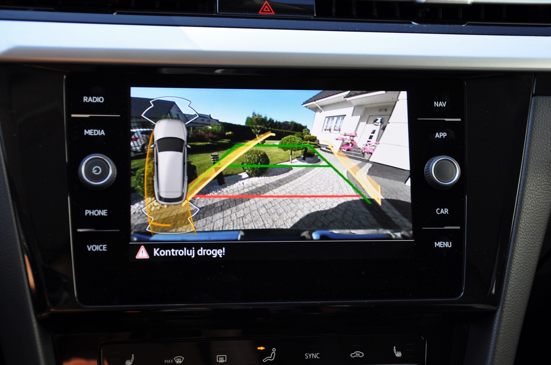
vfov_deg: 22.6
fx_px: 917
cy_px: 182
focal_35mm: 60
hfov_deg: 33.4
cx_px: 276
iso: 250
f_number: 4.5
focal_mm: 40
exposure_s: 1/60
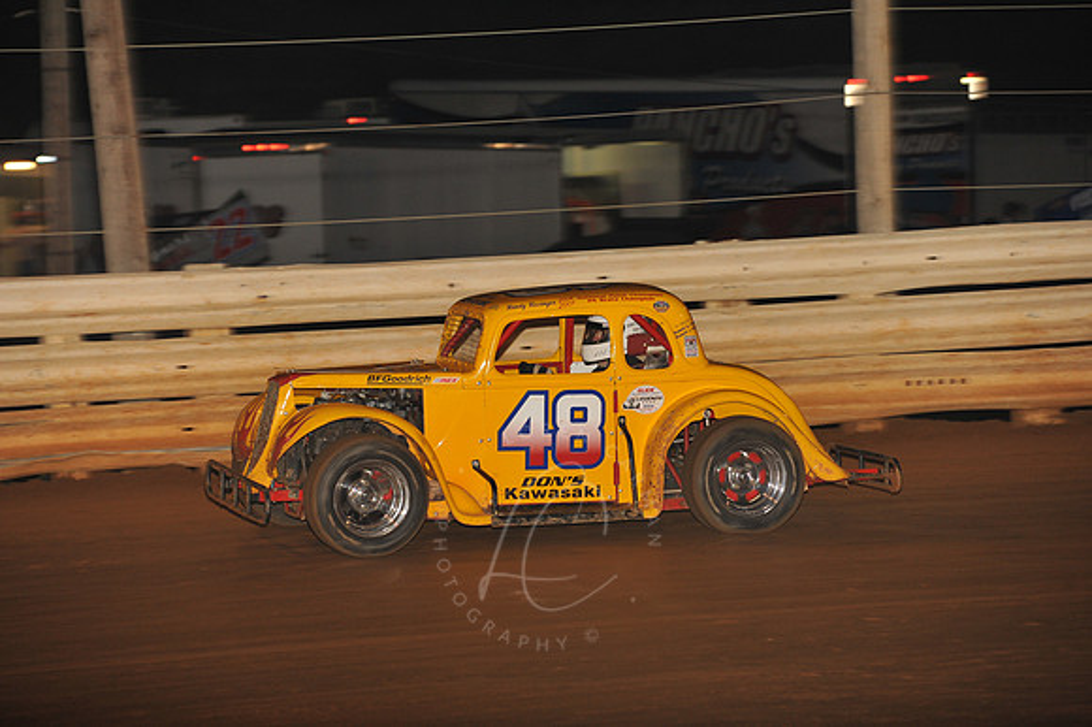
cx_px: 546
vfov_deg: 6.9
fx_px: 6063
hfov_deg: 10.3
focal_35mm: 200
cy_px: 364
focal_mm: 200
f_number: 6.3
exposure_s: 1/320
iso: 1000
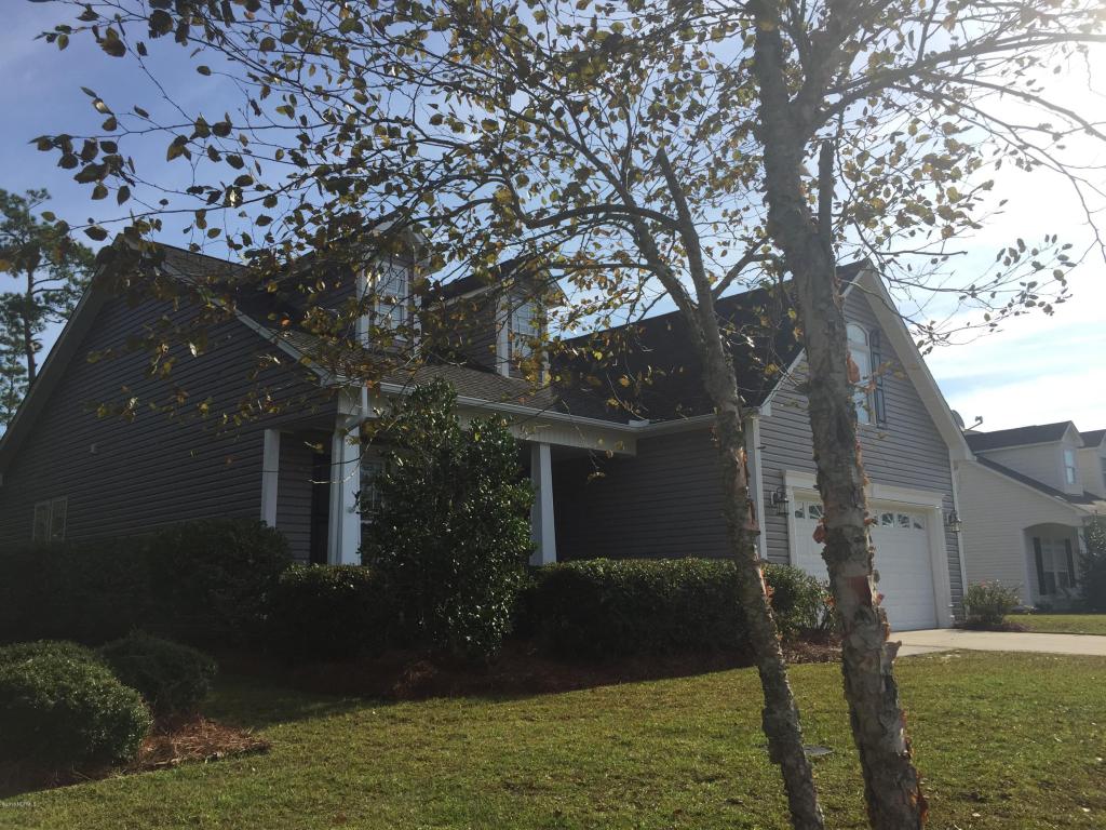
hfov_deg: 61.7
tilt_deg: +11.7
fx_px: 927
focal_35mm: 29
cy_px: 415
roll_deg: +0.2
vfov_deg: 48.2
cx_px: 553
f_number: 2.2
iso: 32
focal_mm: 4.15
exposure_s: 1/2198
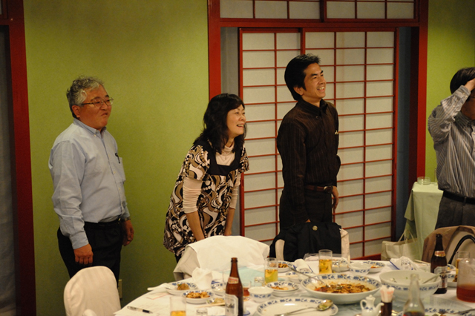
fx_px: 923
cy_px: 158
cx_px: 238
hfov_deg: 28.9
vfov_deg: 19.4
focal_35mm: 70
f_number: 2.8
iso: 6400
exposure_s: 1/160
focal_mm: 70
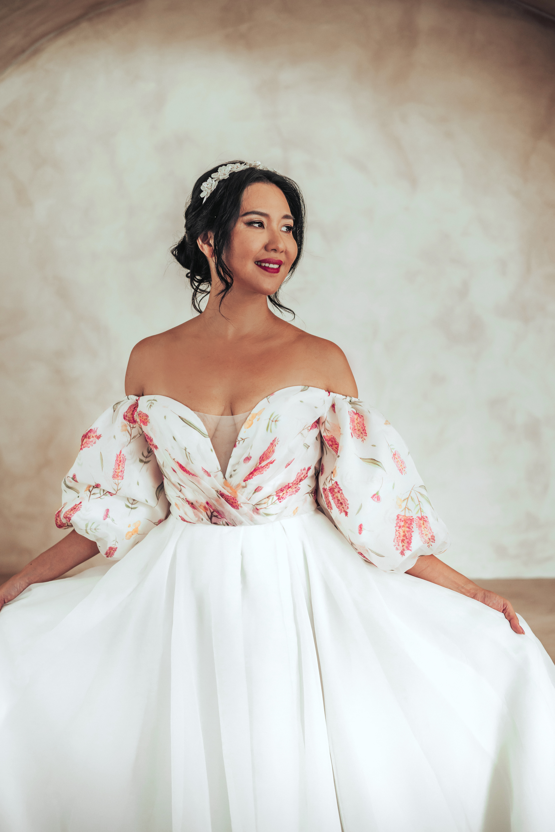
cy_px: 416
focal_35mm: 50
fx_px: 1156
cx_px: 278
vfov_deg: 39.6
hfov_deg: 27.0
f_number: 2.5
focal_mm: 50
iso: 640
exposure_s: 1/400
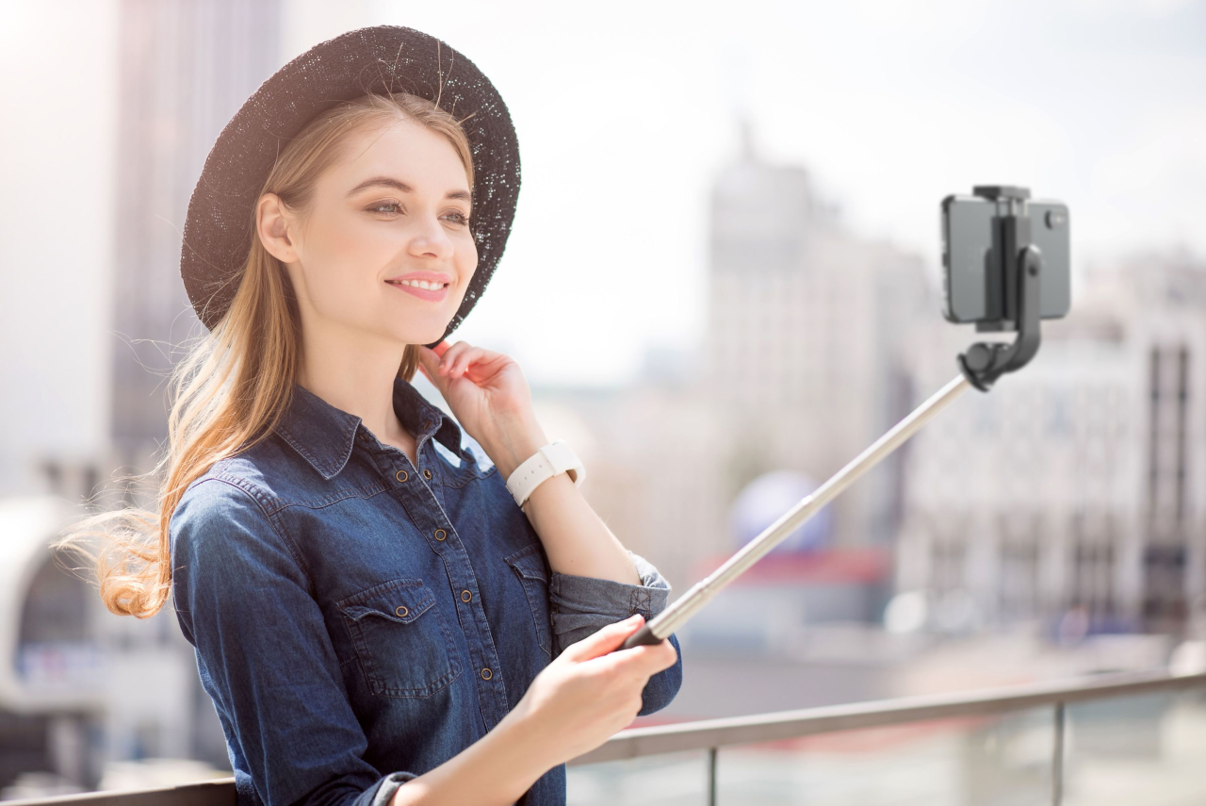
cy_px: 403
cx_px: 603
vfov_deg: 13.1
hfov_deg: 19.4
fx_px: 3519
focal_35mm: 105
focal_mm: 105
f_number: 2.8
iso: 100
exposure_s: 1/500
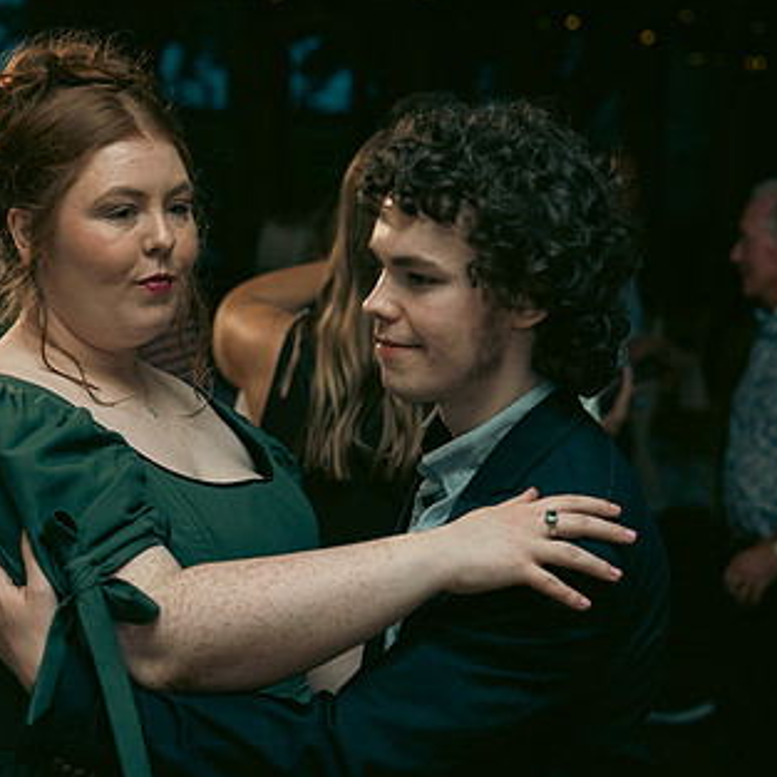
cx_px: 218
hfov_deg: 18.6
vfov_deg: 18.7
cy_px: 470
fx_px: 2362
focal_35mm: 93
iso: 2500
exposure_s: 1/160
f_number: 3.5
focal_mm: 59
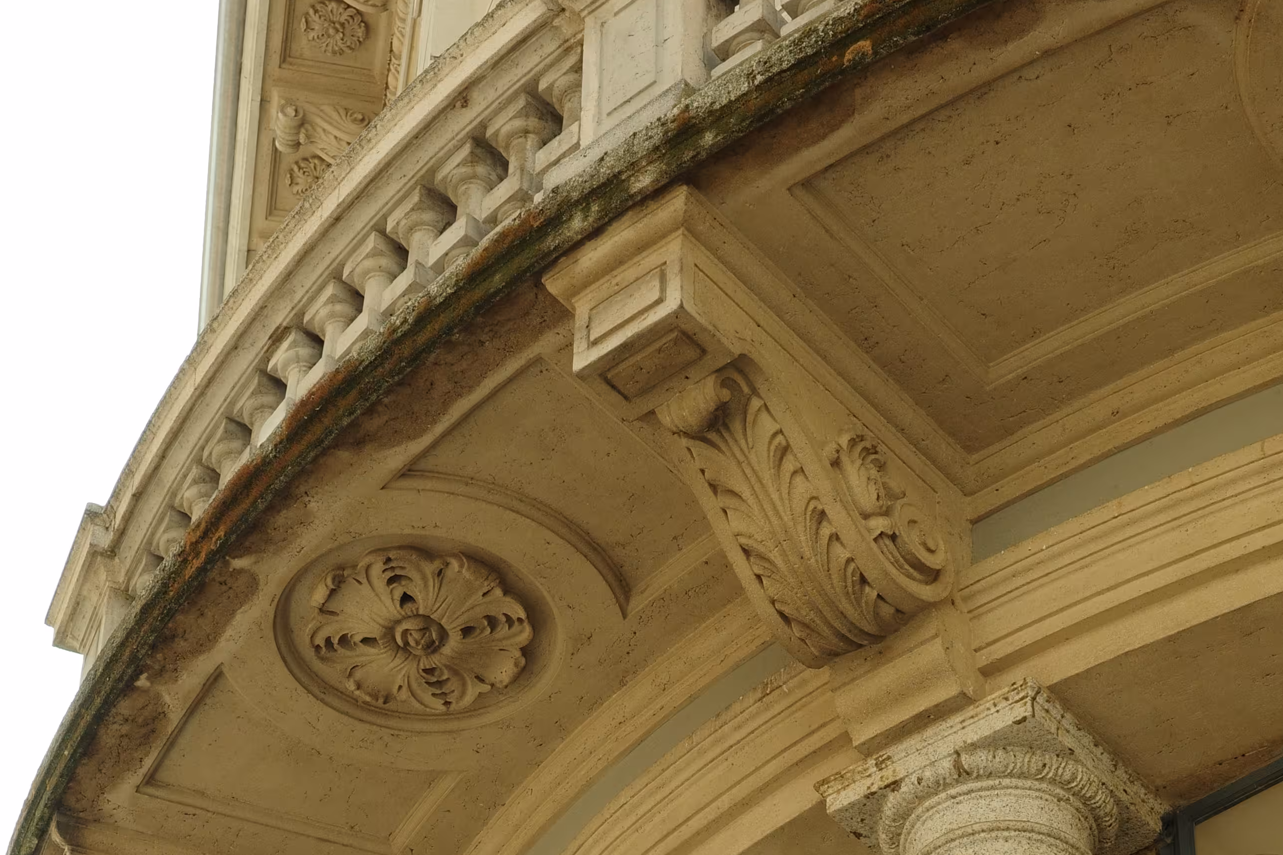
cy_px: 1193
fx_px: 3314
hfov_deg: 21.9
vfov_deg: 14.0
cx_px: 733
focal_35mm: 93
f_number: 4.5
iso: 200
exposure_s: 1/320
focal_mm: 26
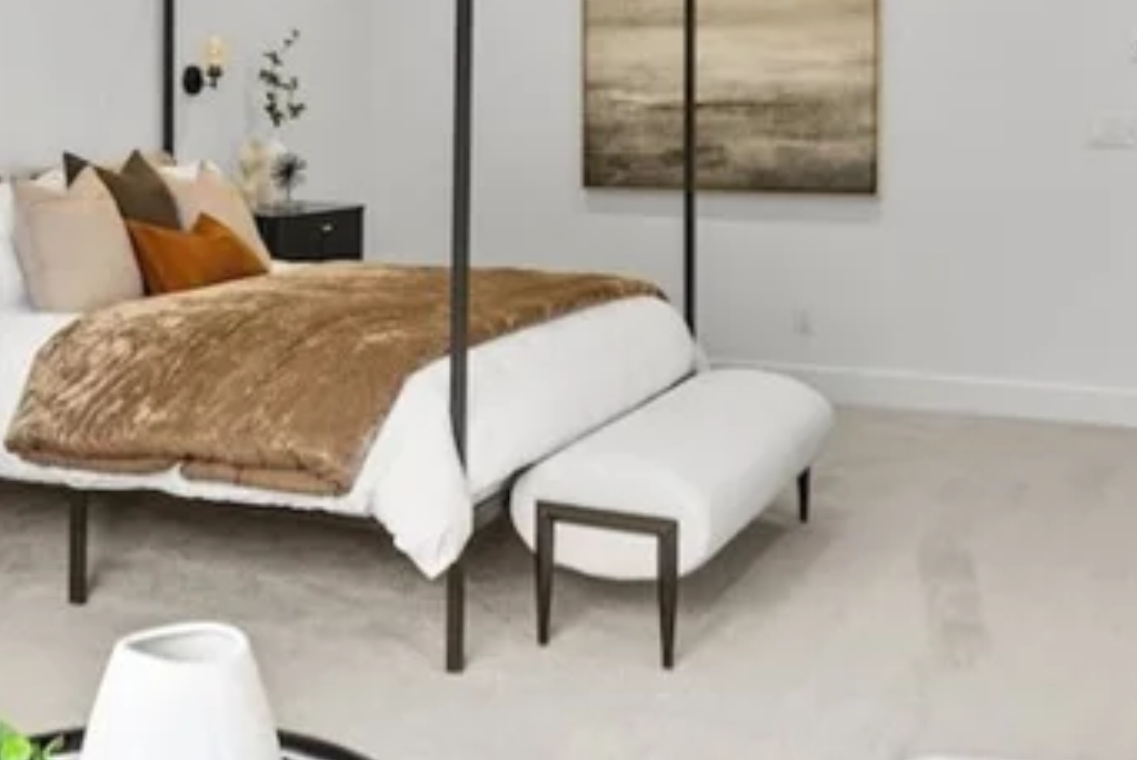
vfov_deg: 27.5
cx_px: 363
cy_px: 138
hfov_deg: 40.5
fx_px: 1517
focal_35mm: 48
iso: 100
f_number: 8
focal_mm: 16
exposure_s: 1/6
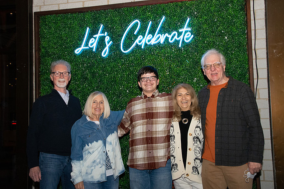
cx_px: 142
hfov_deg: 45.4
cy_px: 94
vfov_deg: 31.2
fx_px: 339
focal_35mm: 43
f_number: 11
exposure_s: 1/250
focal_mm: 28
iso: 4000
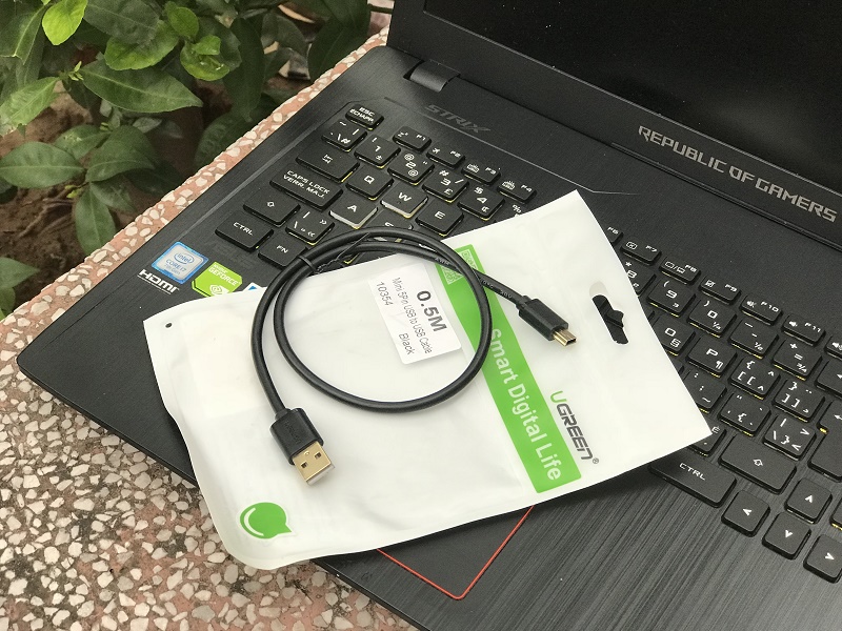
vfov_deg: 25.7
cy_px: 316
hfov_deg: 33.8
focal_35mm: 57
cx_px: 421
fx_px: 1386
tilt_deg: -50.6
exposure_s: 1/50
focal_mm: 6.6
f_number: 2.8
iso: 64
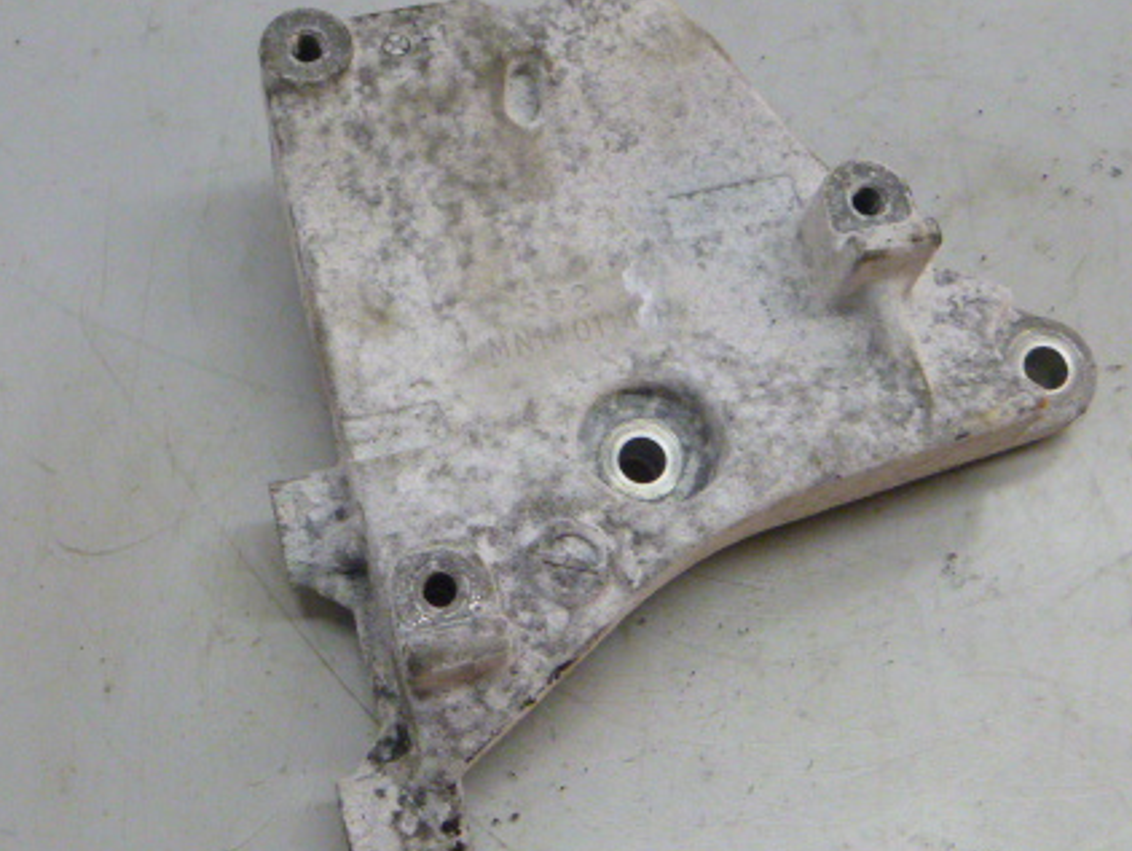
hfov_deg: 38.2
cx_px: 528
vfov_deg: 29.1
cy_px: 413
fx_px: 1636
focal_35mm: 50
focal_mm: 5.9
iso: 400
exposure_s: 1/50
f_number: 4.3
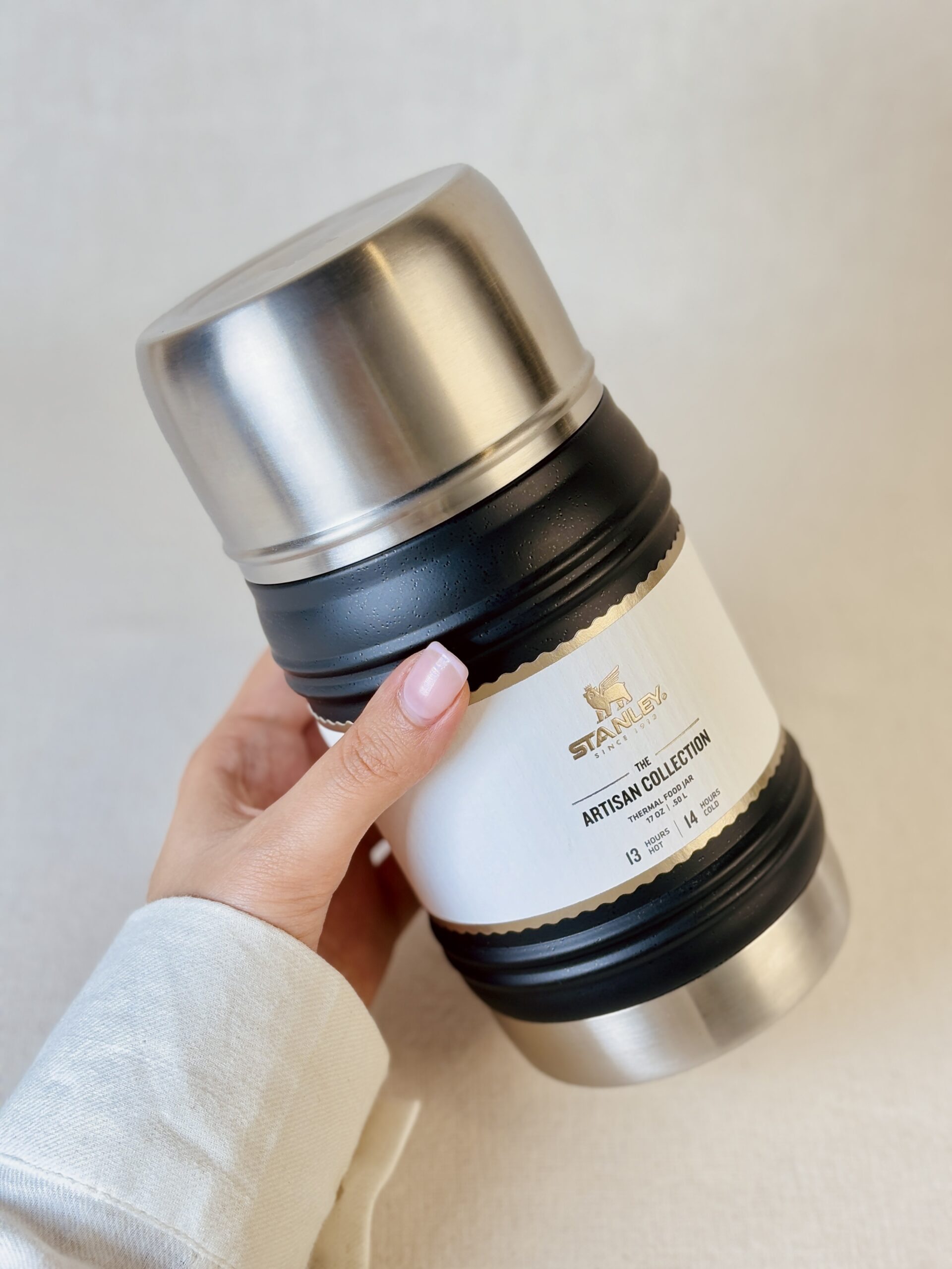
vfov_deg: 36.8
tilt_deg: -46.3
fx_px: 1907
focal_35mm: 52
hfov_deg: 28.0
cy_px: 634
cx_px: 476
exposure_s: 1/363
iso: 50
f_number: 1.6
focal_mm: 5.96
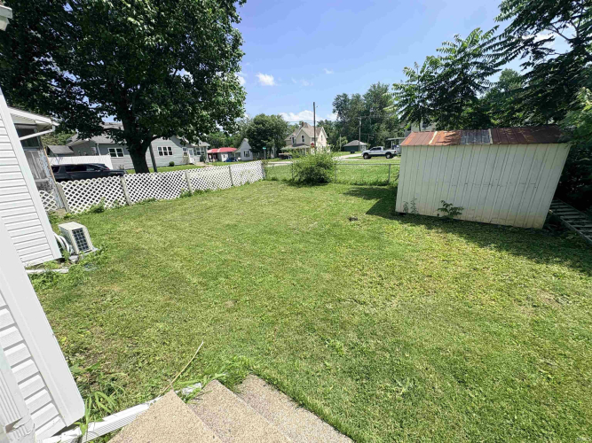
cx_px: 296
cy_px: 222
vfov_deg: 85.7
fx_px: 239
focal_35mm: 14
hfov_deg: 102.1
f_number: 2.2
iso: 50
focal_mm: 2.22
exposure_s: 1/1346
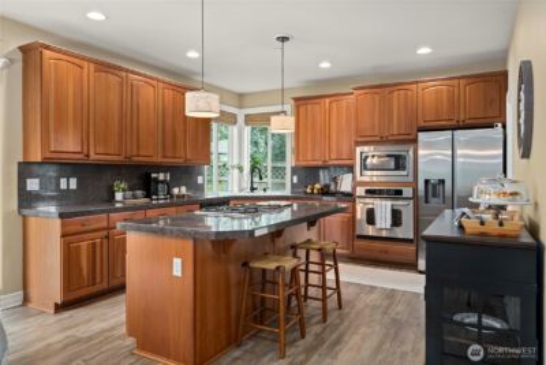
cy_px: 182
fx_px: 364
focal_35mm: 24
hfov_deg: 73.7
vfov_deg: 53.2
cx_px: 273
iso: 1250
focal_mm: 24
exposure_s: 1/6
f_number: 7.1
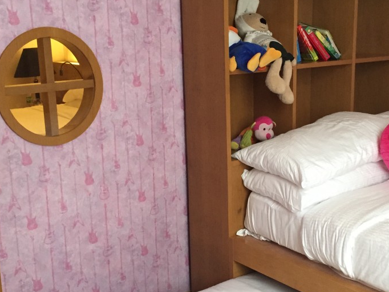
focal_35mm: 51
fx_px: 573
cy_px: 172
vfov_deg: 28.5
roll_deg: +0.4
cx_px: 216
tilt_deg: -15.2
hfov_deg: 37.4
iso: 320
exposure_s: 1/15
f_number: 2.2
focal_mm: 4.15
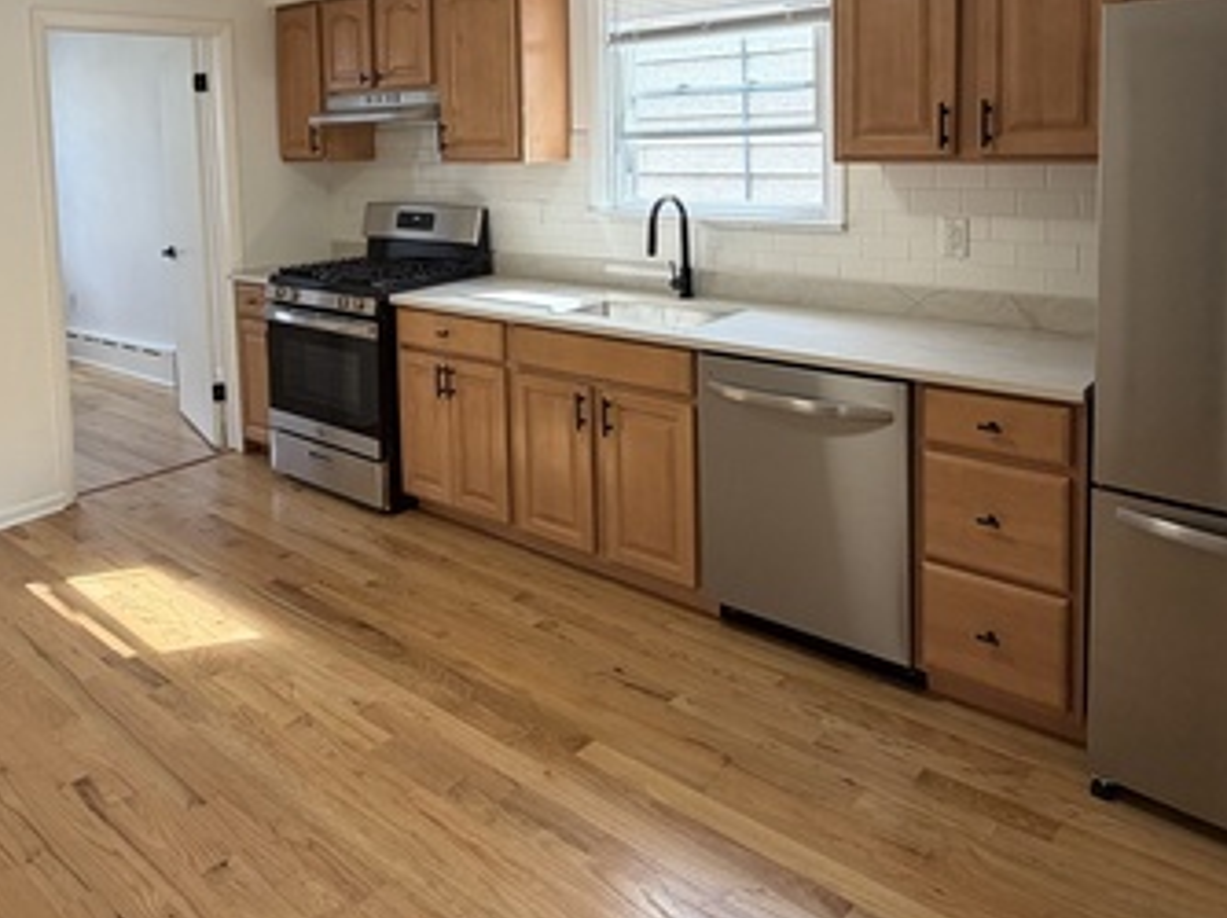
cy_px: 202
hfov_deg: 62.8
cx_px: 476
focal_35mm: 28
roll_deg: +2.0
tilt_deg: -5.0
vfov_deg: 47.4
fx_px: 992
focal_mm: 2.22
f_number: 2.2
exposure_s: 1/121
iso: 100
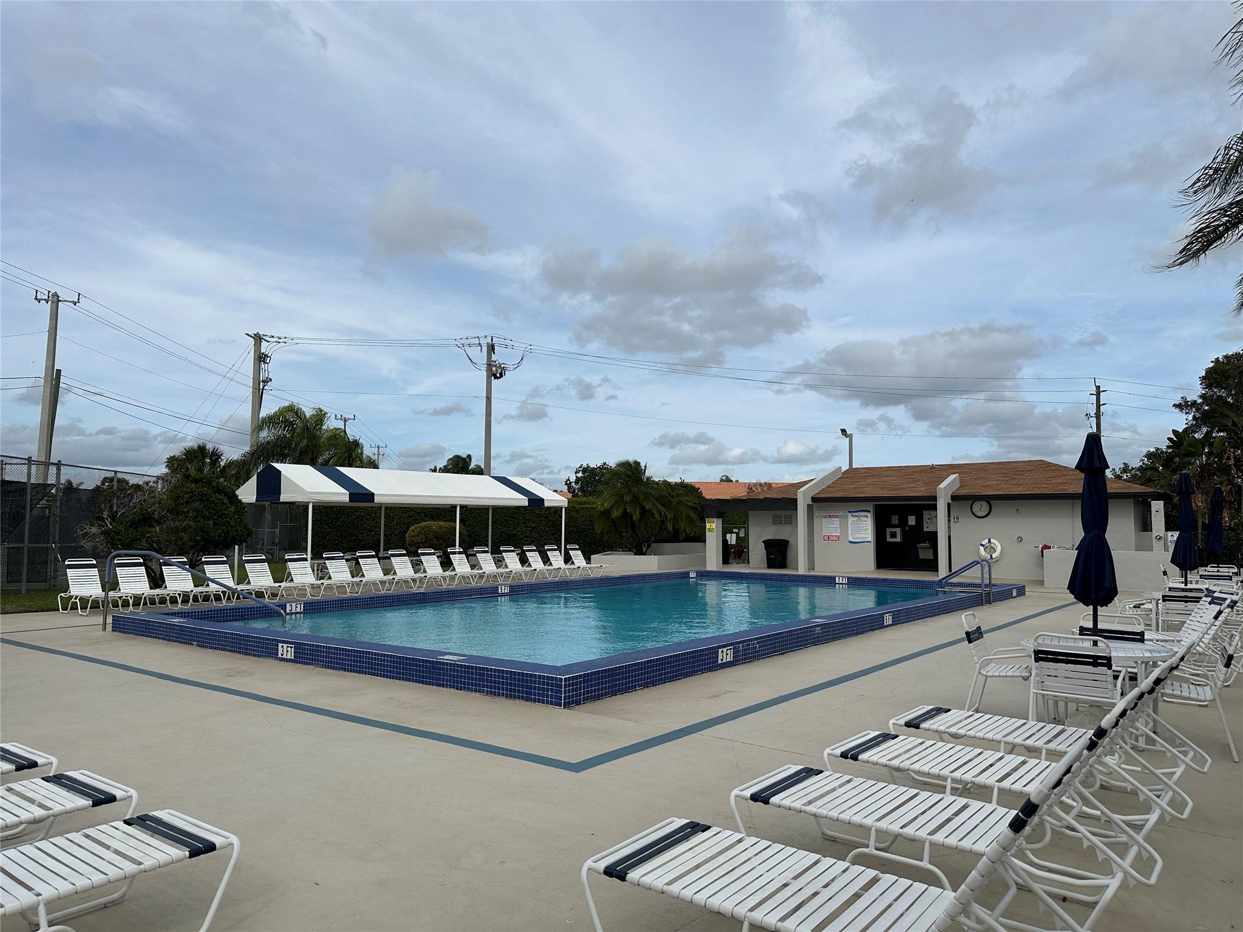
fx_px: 862
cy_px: 466
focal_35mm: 24
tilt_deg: +3.5
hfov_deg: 71.6
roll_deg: +0.0
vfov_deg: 56.8
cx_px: 622
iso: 80
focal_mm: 6.86
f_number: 1.78
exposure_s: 1/8929
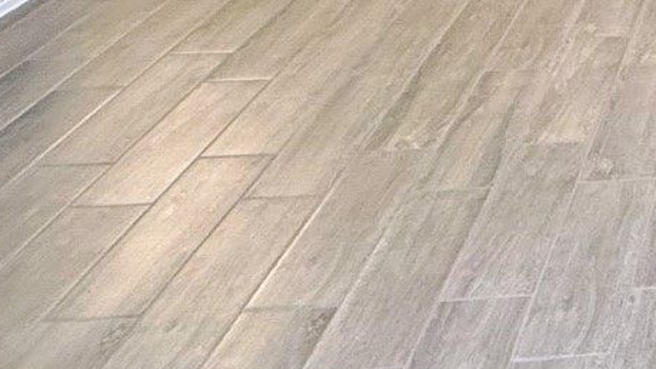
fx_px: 1183
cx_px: 943
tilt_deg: -1.5
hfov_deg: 24.9
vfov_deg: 14.0
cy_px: -438
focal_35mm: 68
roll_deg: -0.2
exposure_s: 1/120
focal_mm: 2.22
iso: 320
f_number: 2.2
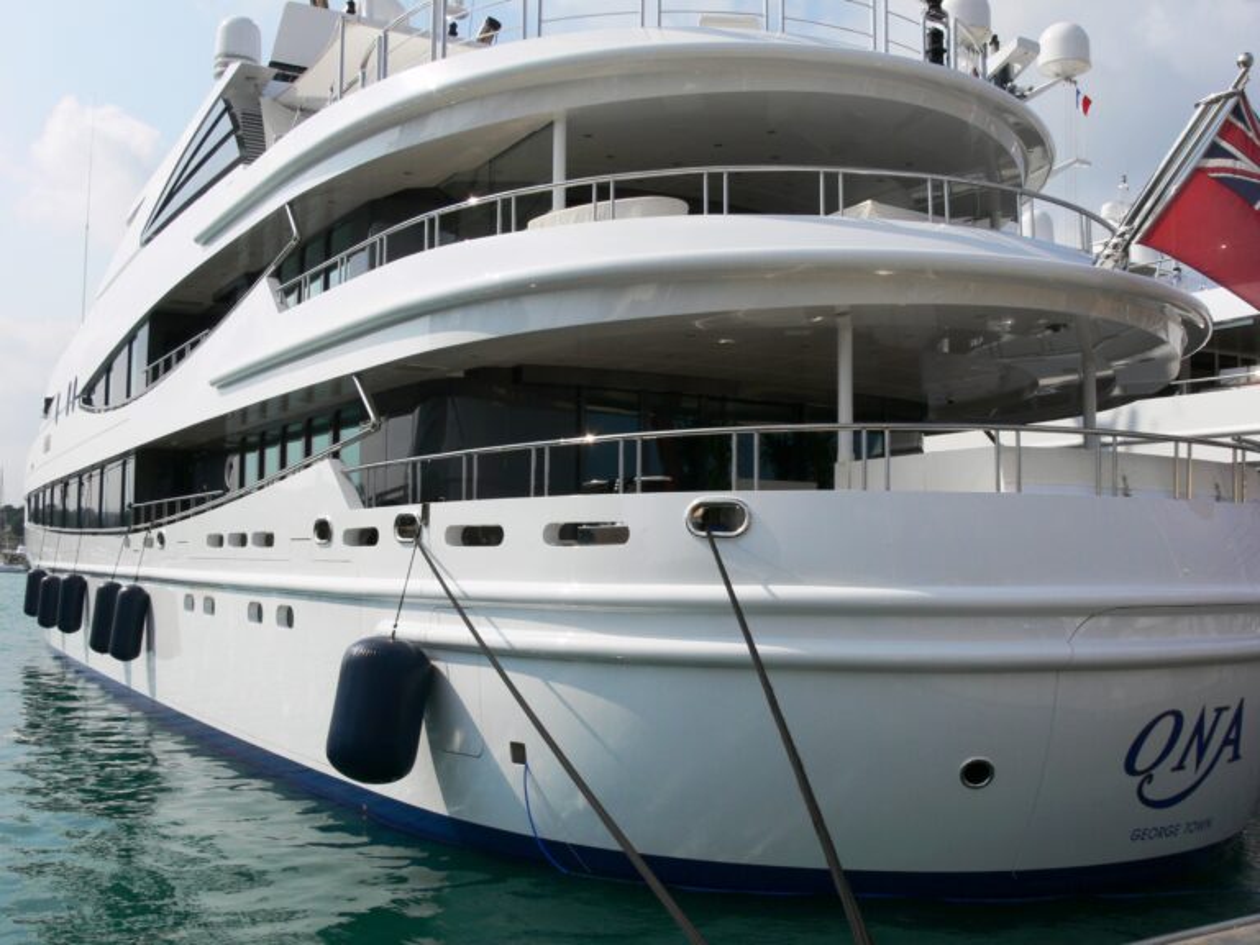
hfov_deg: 52.6
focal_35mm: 35
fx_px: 1274
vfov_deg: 40.7
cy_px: 472
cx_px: 630
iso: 80
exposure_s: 1/400
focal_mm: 7.4
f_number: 7.1
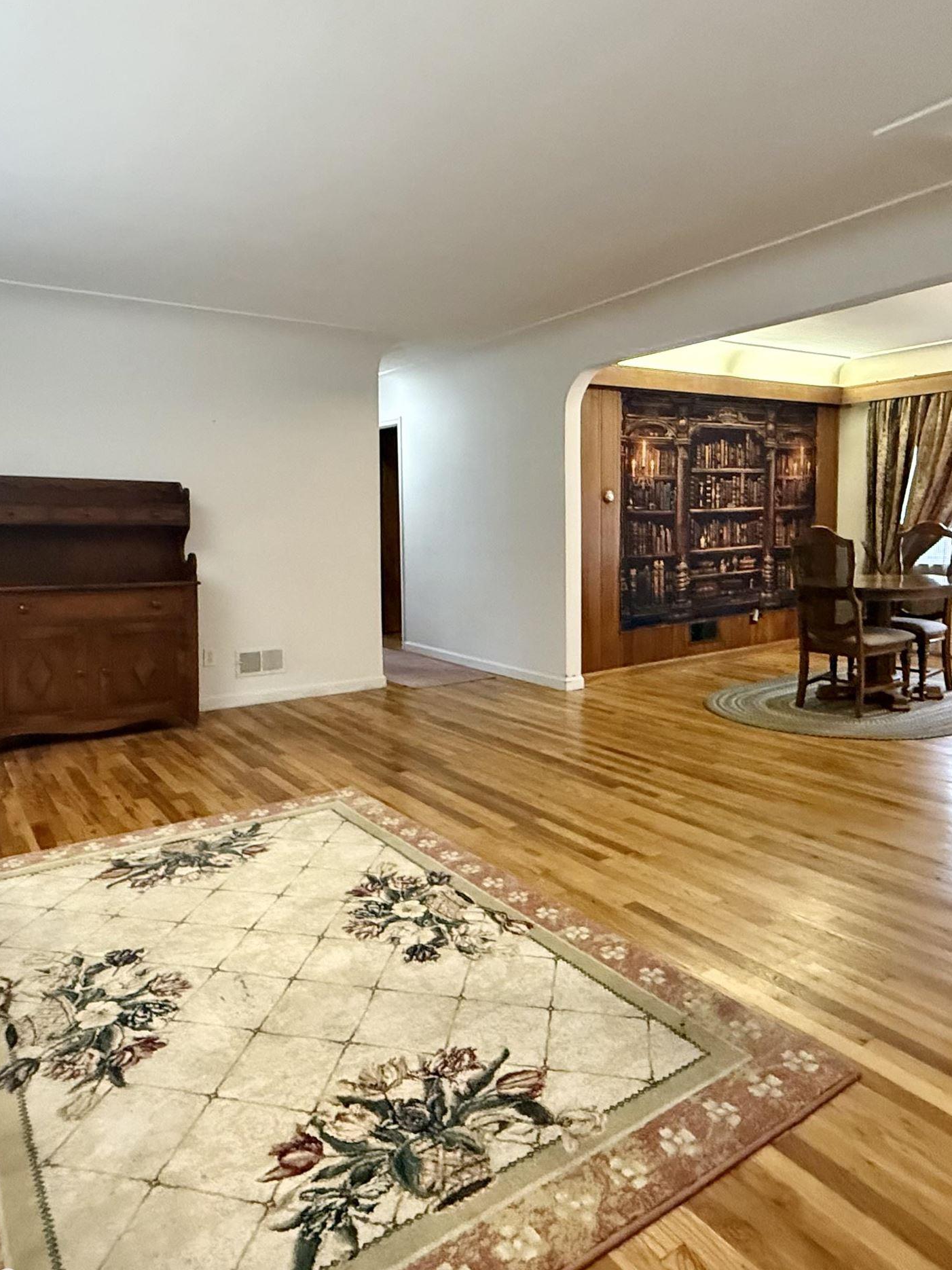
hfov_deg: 58.9
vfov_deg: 73.8
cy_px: 575
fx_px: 844
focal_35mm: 23
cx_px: 464
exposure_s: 1/60
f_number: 2.2
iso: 1000
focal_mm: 2.22
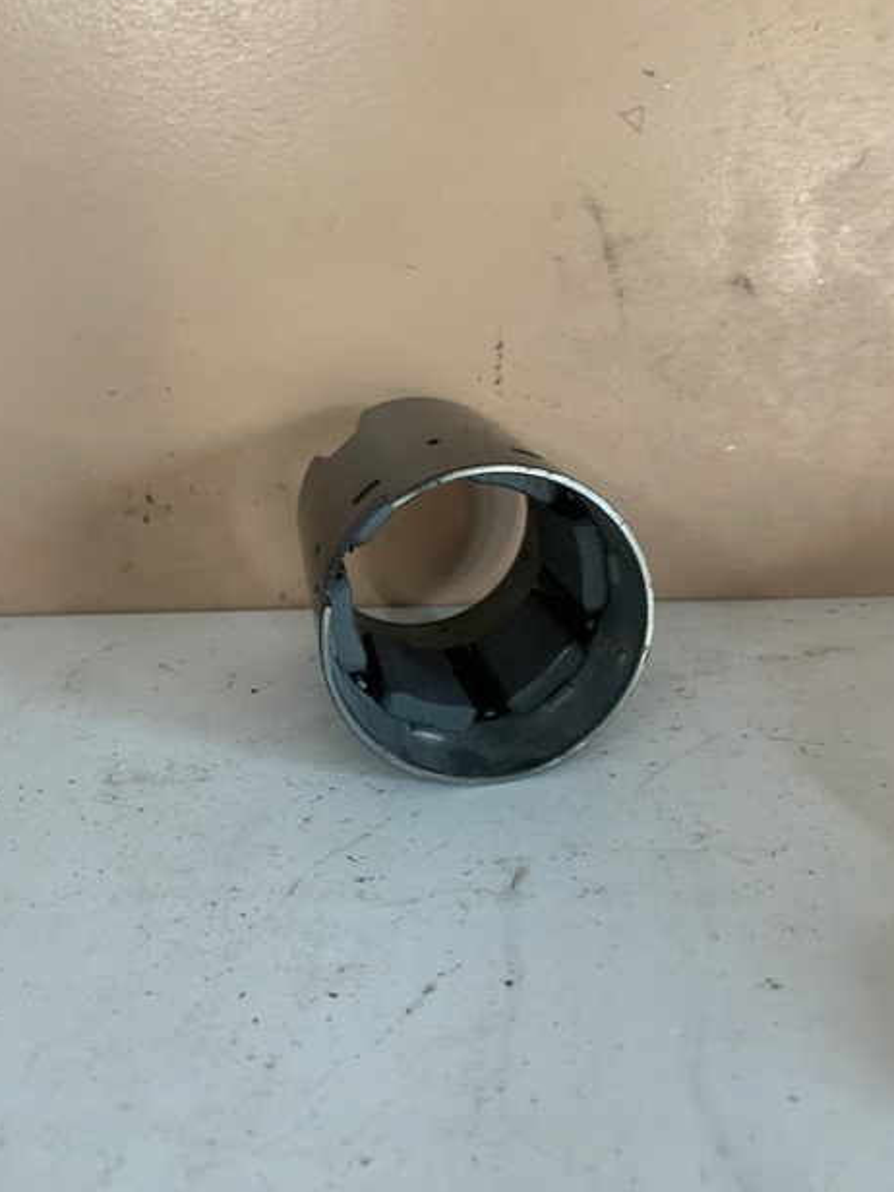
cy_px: 588
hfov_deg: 51.4
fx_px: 930
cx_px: 453
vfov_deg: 65.3
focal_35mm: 27
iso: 250
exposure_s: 1/60
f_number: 1.8
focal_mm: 4.25
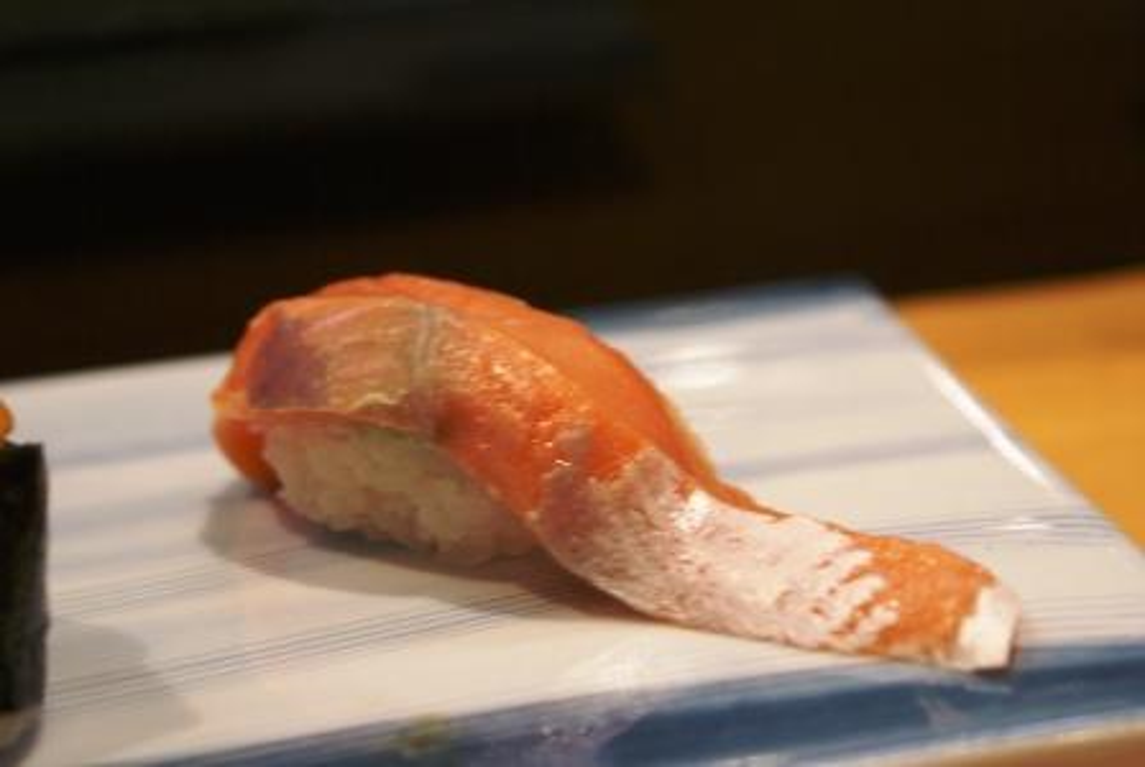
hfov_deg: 22.6
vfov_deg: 15.2
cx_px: 572
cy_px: 384
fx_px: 2866
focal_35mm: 90
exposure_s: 1/30
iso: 400
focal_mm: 60
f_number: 5.6
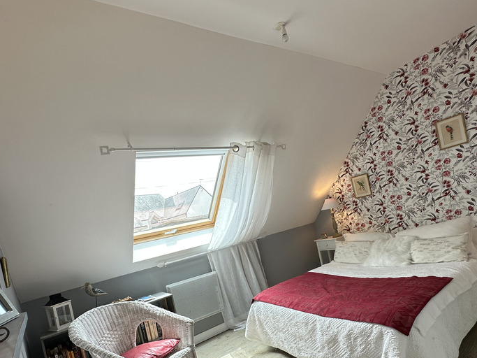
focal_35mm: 21
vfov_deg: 62.3
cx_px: 246
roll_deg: +12.8
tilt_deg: -0.6
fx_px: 289
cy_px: 229
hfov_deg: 79.0
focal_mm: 2.22
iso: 40
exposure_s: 1/106
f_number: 2.2
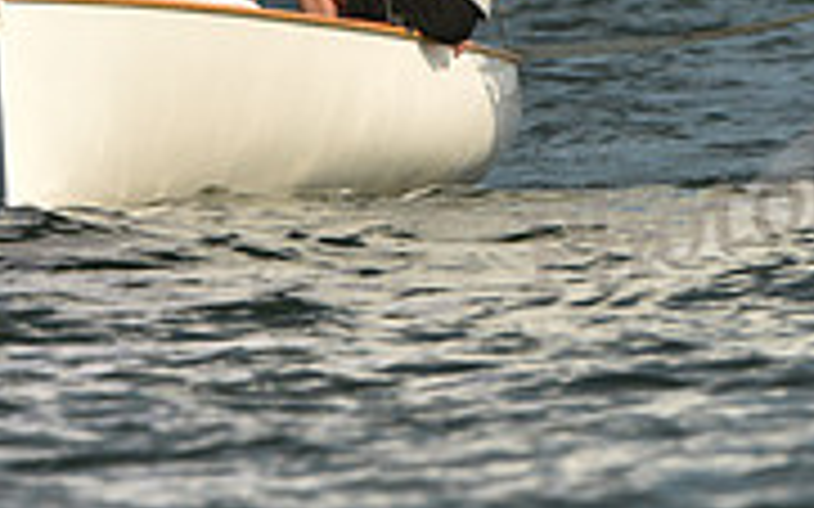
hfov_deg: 1.6
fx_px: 28919
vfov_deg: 1.0
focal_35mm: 1304
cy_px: 16
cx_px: 292
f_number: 7.1
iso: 250
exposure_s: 1/1600
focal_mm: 400
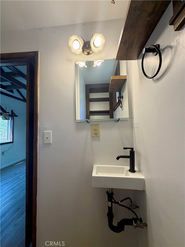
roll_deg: +0.2
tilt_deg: +3.0
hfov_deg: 85.7
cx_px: 92
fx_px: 100
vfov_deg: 102.1
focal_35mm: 14
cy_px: 124
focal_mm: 2.22
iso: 160
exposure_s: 1/120
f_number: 2.2
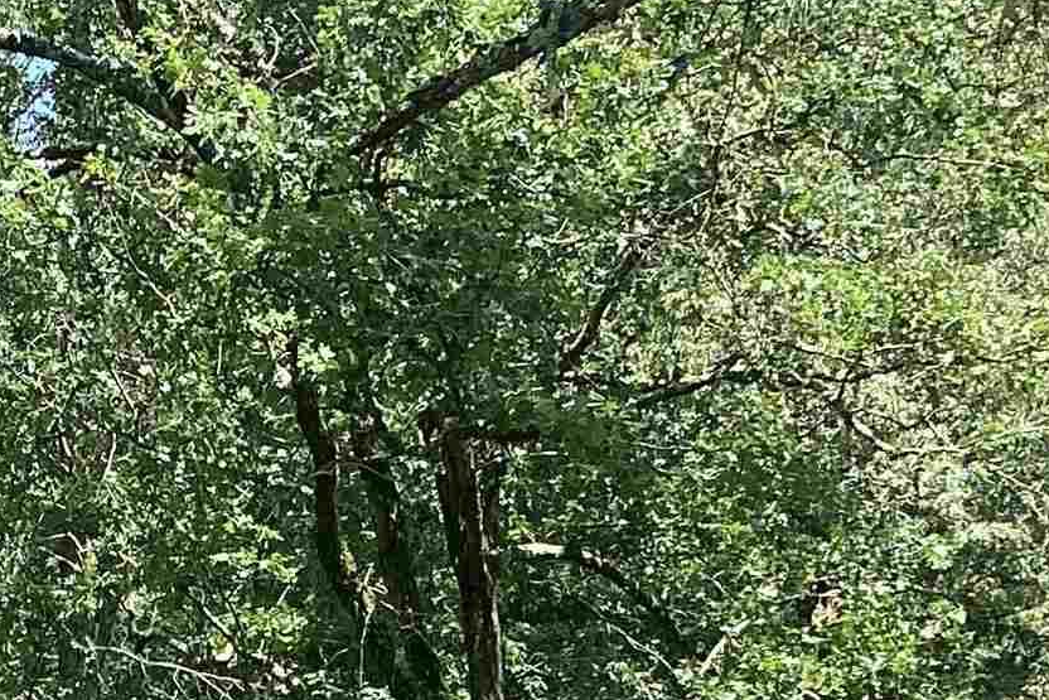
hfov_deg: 16.9
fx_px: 3468
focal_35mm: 119
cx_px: 76
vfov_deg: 10.8
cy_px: 1239
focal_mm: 3.3
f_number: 2.4
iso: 25
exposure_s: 1/364
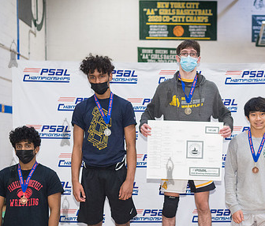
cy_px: 171
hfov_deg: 28.1
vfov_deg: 24.1
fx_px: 523
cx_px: 193
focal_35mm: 65
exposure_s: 1/400
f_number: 3.5
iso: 4000
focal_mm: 35
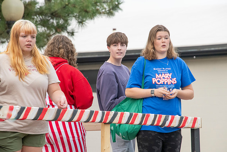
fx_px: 1892
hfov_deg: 6.9
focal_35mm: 300
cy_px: 76
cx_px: 114
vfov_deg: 4.6
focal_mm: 300
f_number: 11
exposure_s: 1/400
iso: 3200
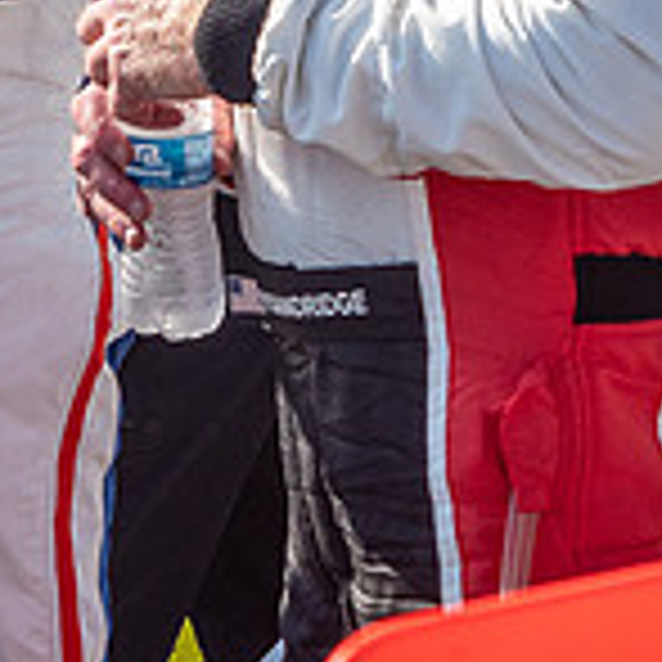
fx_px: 7551
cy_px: -249
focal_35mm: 349
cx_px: 4
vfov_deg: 5.0
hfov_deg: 5.0
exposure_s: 1/1000
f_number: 4.5
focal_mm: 40
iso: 200
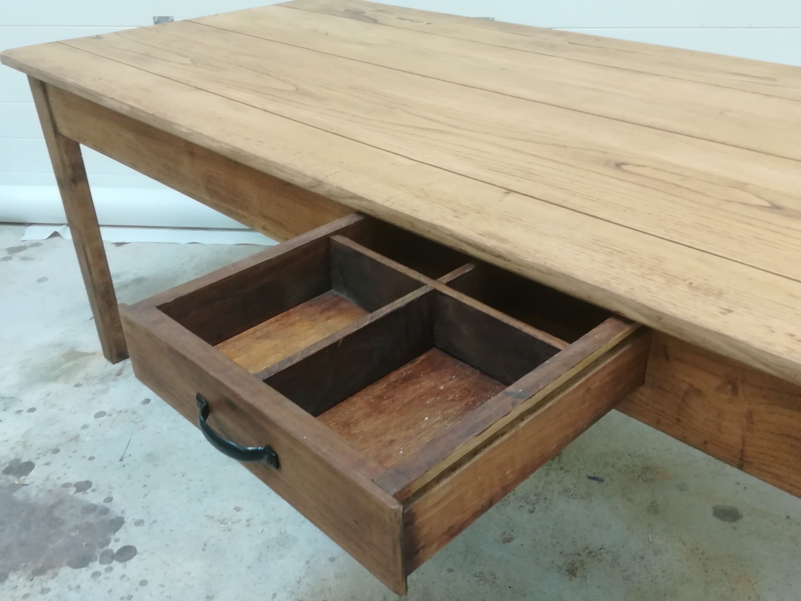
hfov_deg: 55.4
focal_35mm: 33
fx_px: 764
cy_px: 300
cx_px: 400
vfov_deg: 42.9
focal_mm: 3.83
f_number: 2.2
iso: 250
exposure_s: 1/33.3
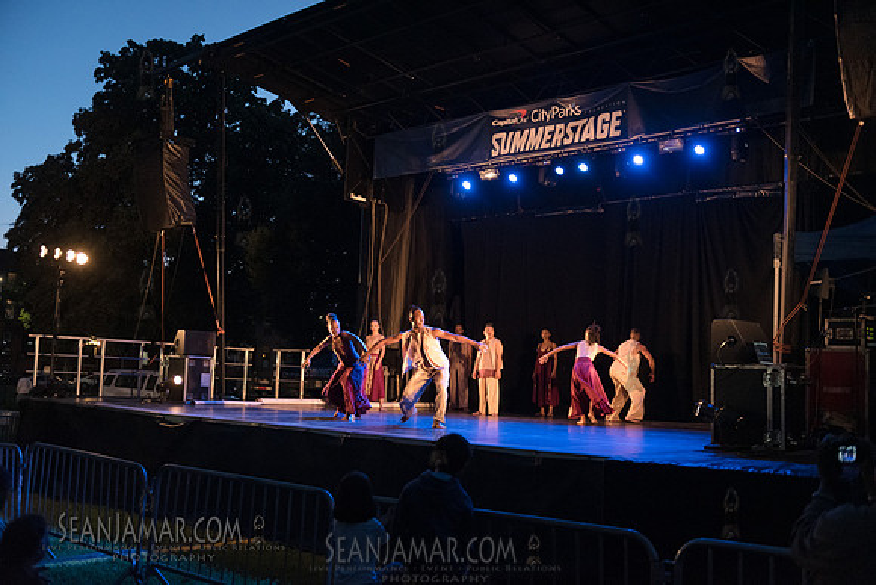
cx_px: 438
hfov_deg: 53.1
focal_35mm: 36
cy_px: 292
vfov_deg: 36.9
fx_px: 876
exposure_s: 1/250
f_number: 2.8
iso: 5000
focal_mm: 36
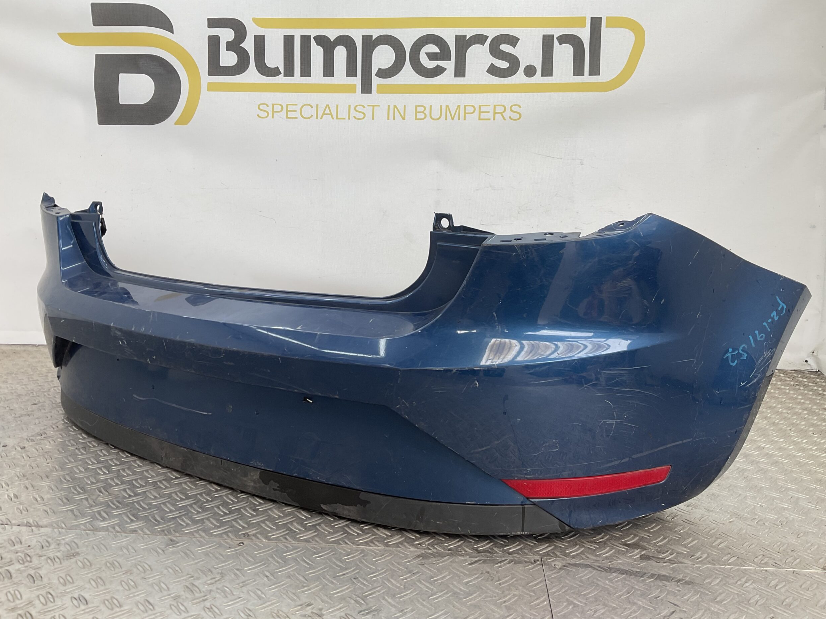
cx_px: 415
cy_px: 302
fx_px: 716
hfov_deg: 60.0
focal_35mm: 30
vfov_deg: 46.8
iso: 16
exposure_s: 1/113
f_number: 1.8
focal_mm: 3
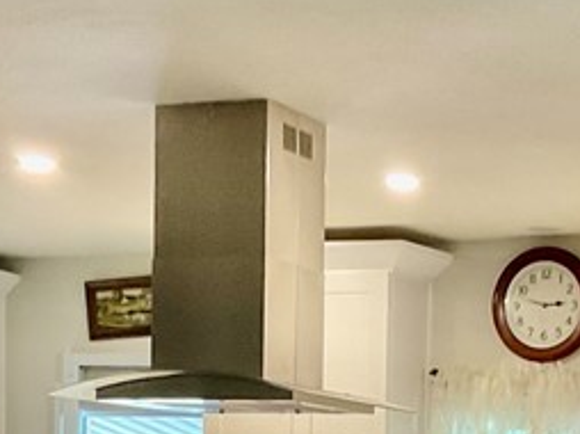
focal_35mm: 117
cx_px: 548
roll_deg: -1.0
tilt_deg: -6.1
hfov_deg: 16.6
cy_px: 722
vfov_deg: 11.9
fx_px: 1959
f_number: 1.8
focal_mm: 3
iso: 160
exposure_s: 1/60
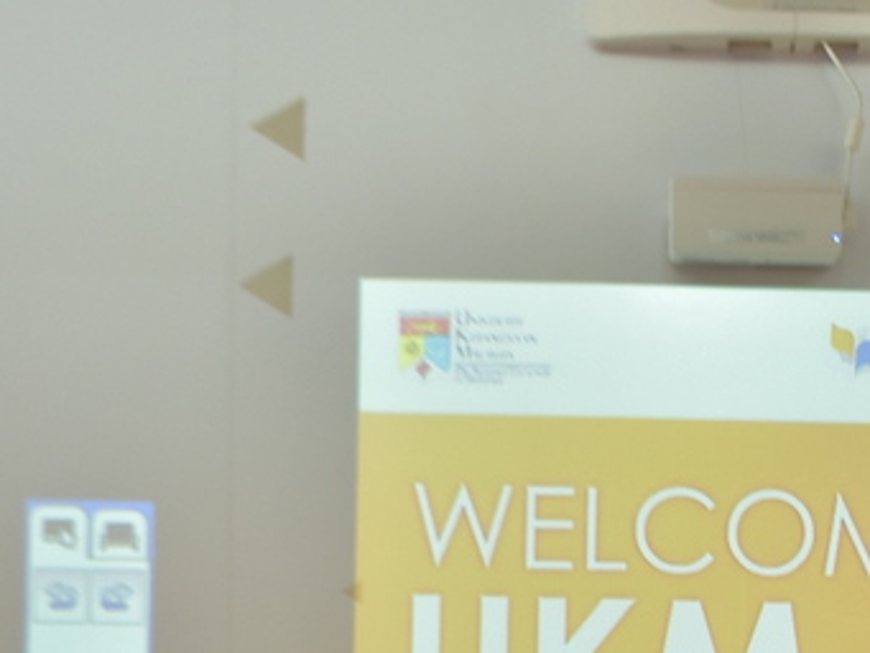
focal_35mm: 78
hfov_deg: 24.9
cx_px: 588
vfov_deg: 16.9
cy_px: 1025
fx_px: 1961
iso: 640
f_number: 3.5
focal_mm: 18
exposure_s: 1/125
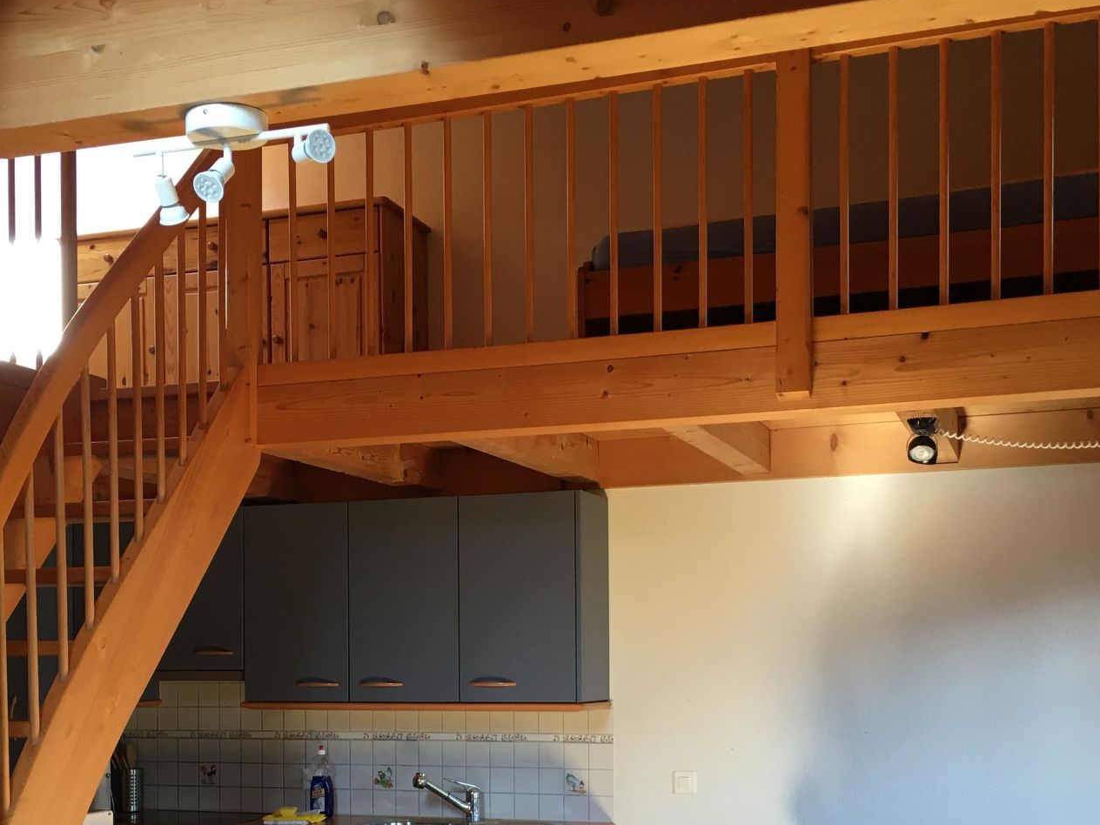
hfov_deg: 40.3
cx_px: 460
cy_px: 658
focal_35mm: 47
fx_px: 1494
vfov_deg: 30.2
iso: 50
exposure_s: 1/33
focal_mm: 4.15
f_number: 2.2
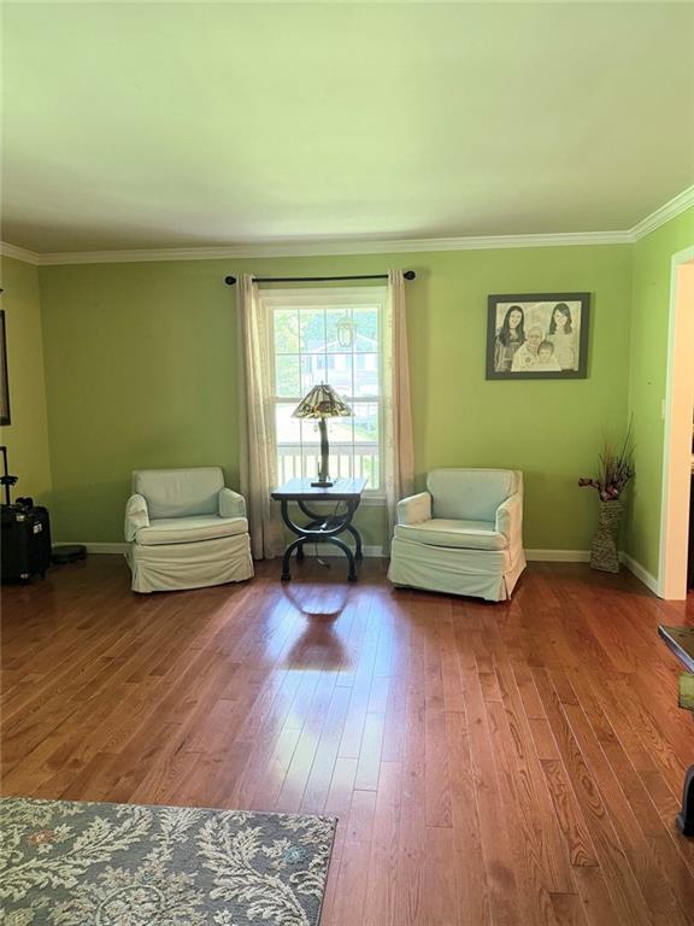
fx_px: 642
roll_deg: +0.5
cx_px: 347
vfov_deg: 71.6
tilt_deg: -6.7
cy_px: 463
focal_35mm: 24
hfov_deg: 56.8
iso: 400
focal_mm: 6.76
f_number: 1.78
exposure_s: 1/60
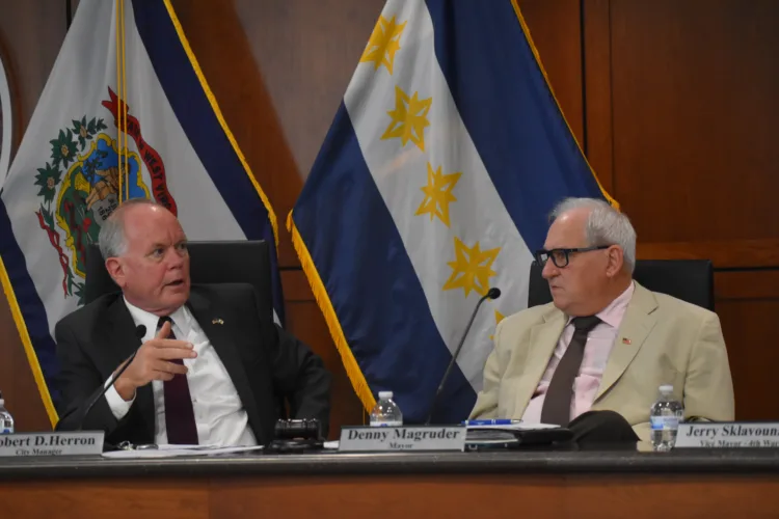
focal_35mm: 129
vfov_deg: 10.6
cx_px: 390
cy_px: 260
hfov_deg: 15.9
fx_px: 2791
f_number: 4.8
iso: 3600
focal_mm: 86
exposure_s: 1/250
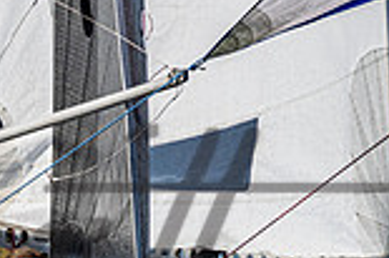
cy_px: 364
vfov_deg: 0.7
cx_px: -277
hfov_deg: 1.1
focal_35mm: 1861
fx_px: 20088
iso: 320
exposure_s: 1/3200
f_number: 5.6
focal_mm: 400
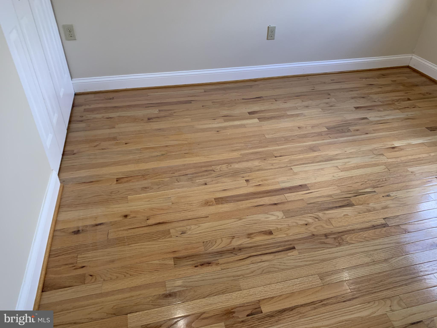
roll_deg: -1.2
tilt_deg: -34.6
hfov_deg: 67.3
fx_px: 328
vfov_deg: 53.1
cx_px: 218
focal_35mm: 26
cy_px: 164
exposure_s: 1/120
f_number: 1.8
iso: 80
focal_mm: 4.25
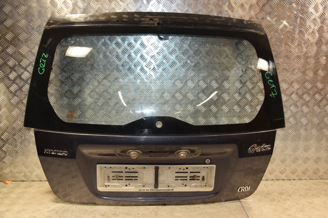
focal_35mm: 36
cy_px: 109
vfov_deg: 36.8
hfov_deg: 53.2
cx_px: 164
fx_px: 328
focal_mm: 24
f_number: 5
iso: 800
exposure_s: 1/200
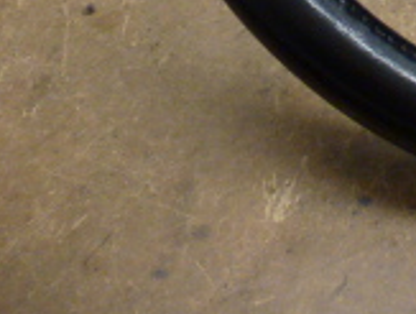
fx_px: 1132
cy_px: -271
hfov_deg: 18.1
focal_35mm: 94
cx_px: 658
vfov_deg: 13.9
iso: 250
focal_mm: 4.3
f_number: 3.3
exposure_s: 1/60
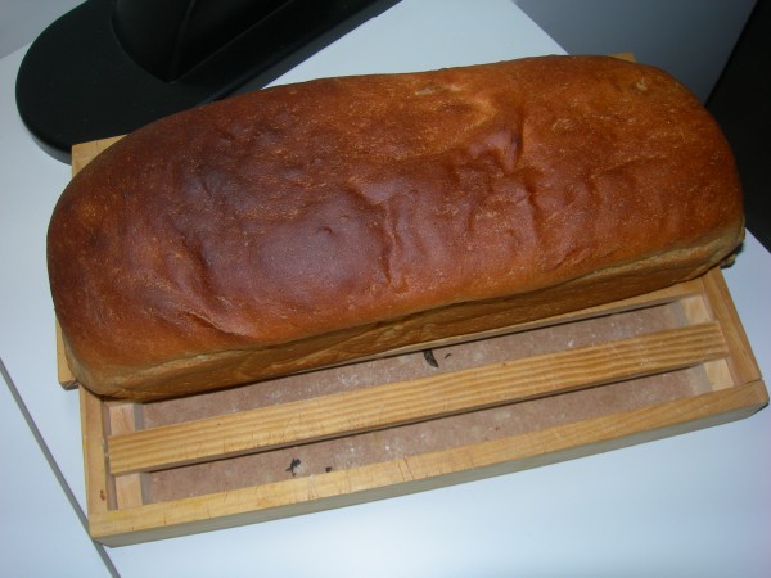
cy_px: 289
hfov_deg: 49.0
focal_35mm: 38
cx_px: 386
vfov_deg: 37.7
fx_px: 846
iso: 50
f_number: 4.8
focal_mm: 7.8
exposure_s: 1/60.1
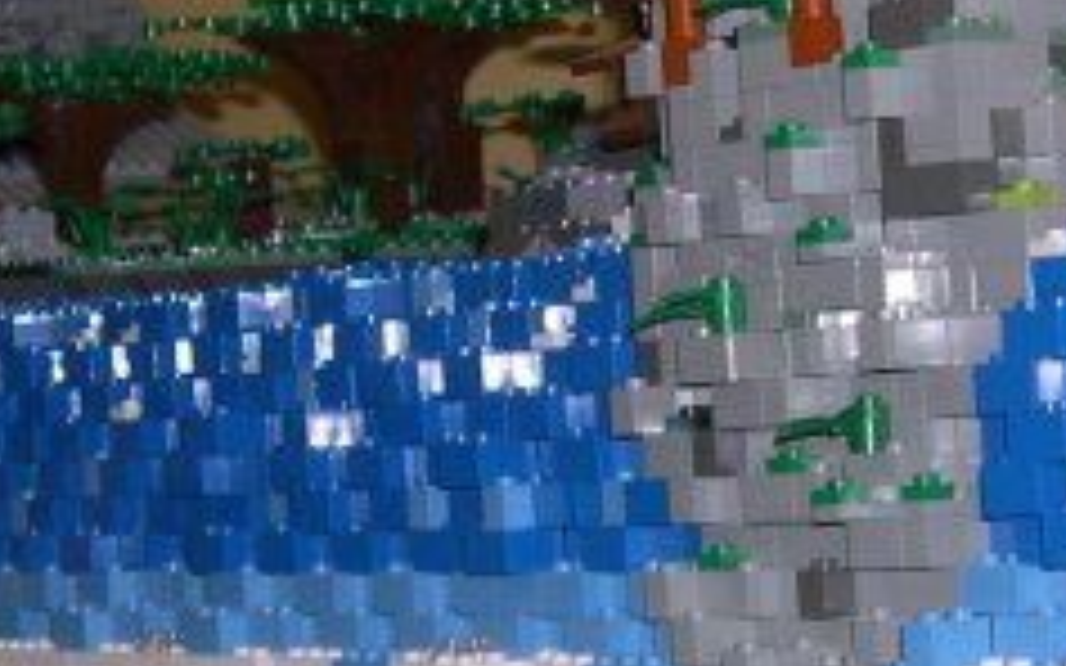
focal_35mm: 136
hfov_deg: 15.4
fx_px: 3950
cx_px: 486
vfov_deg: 9.6
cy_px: 518
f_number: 2.8
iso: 100
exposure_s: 1/60
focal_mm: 8
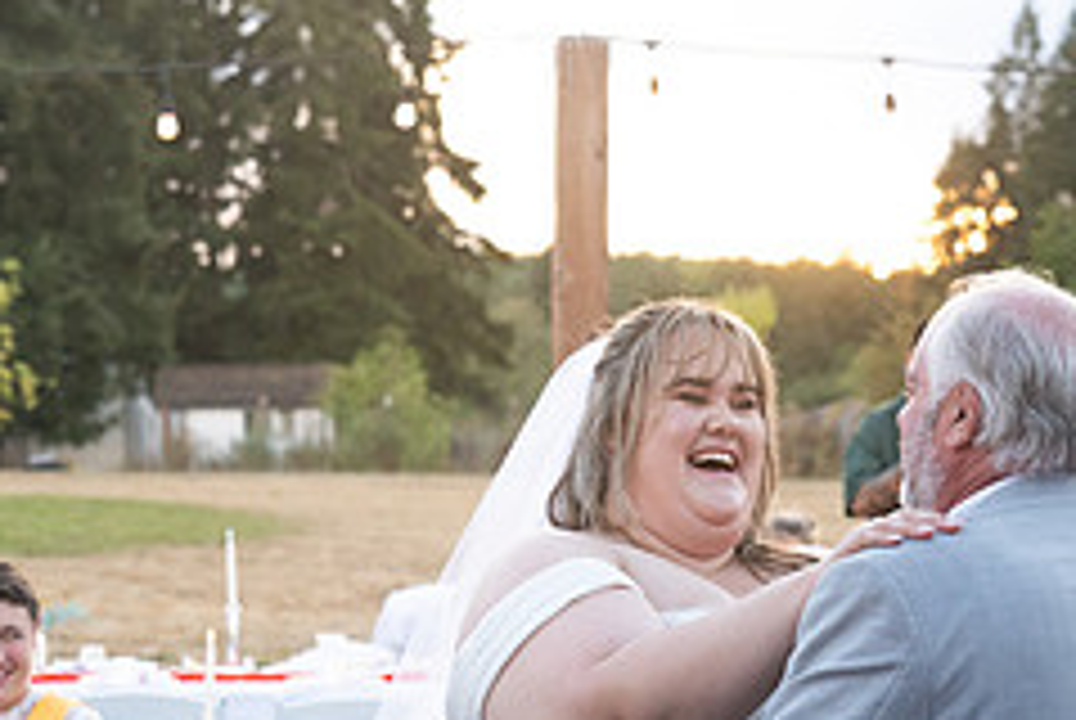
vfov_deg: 11.9
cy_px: 785
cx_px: 509
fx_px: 3411
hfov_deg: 17.9
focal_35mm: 114
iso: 1600
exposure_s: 1/500
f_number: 4
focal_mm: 47
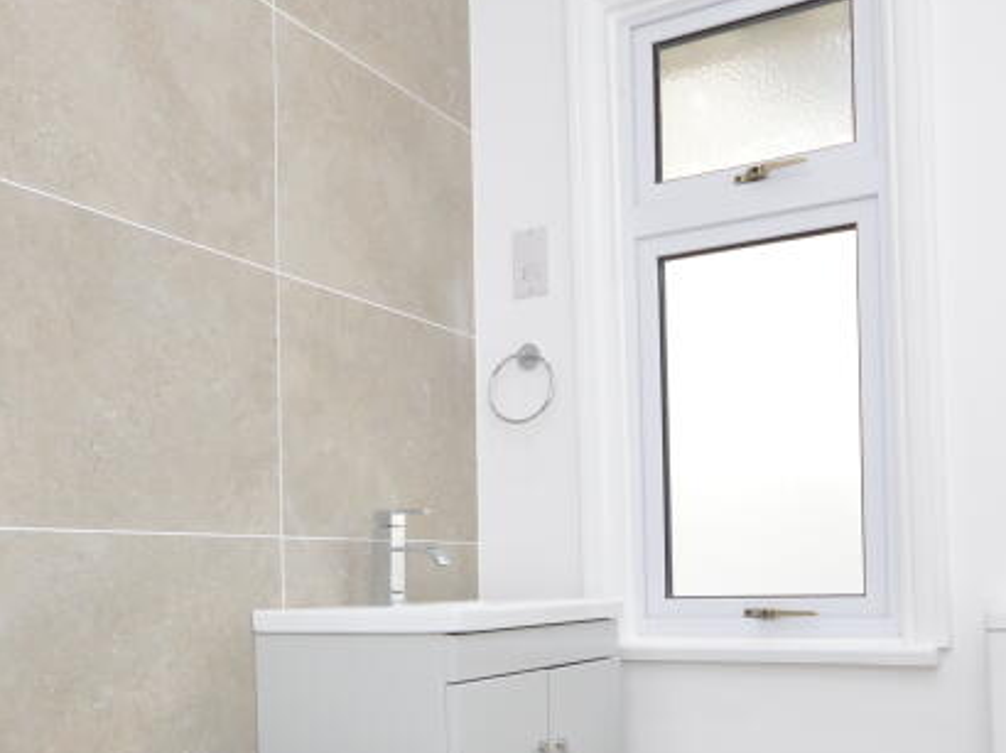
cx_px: 466
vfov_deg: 38.6
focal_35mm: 36
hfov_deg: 51.3
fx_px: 1046
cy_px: 565
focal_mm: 10
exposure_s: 1/125
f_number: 5.6
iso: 400
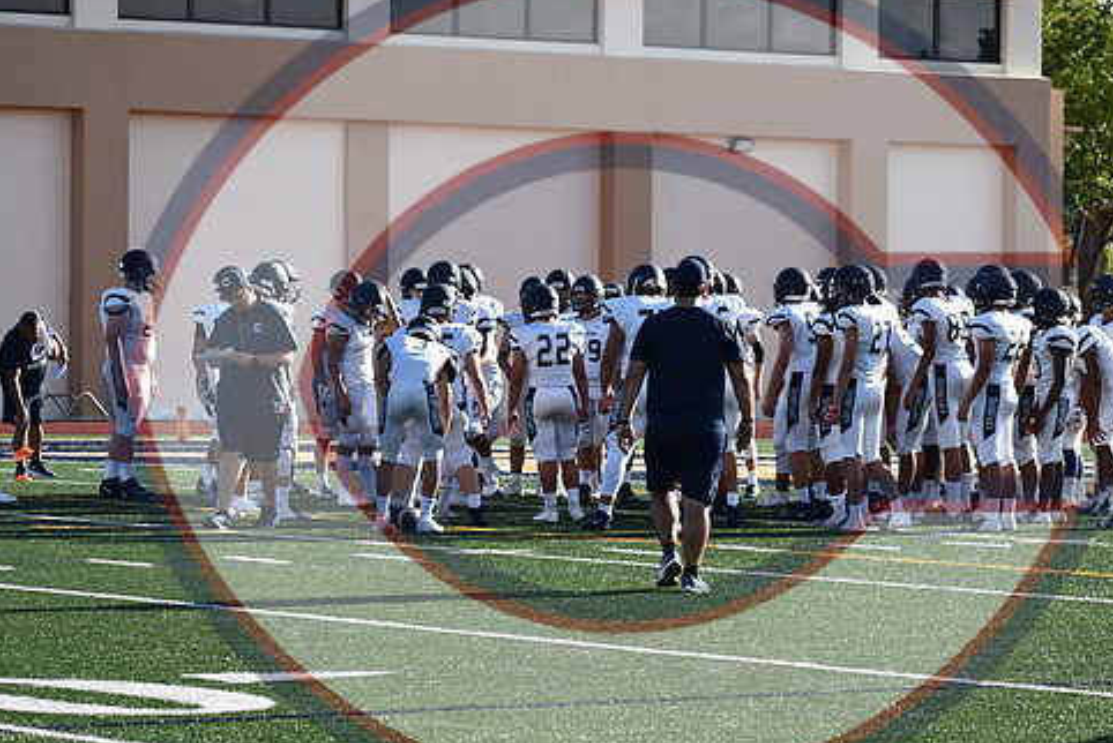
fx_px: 5135
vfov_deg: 8.3
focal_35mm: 166
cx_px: 612
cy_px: 382
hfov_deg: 12.4
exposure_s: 1/1250
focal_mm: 92
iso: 400
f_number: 5.6
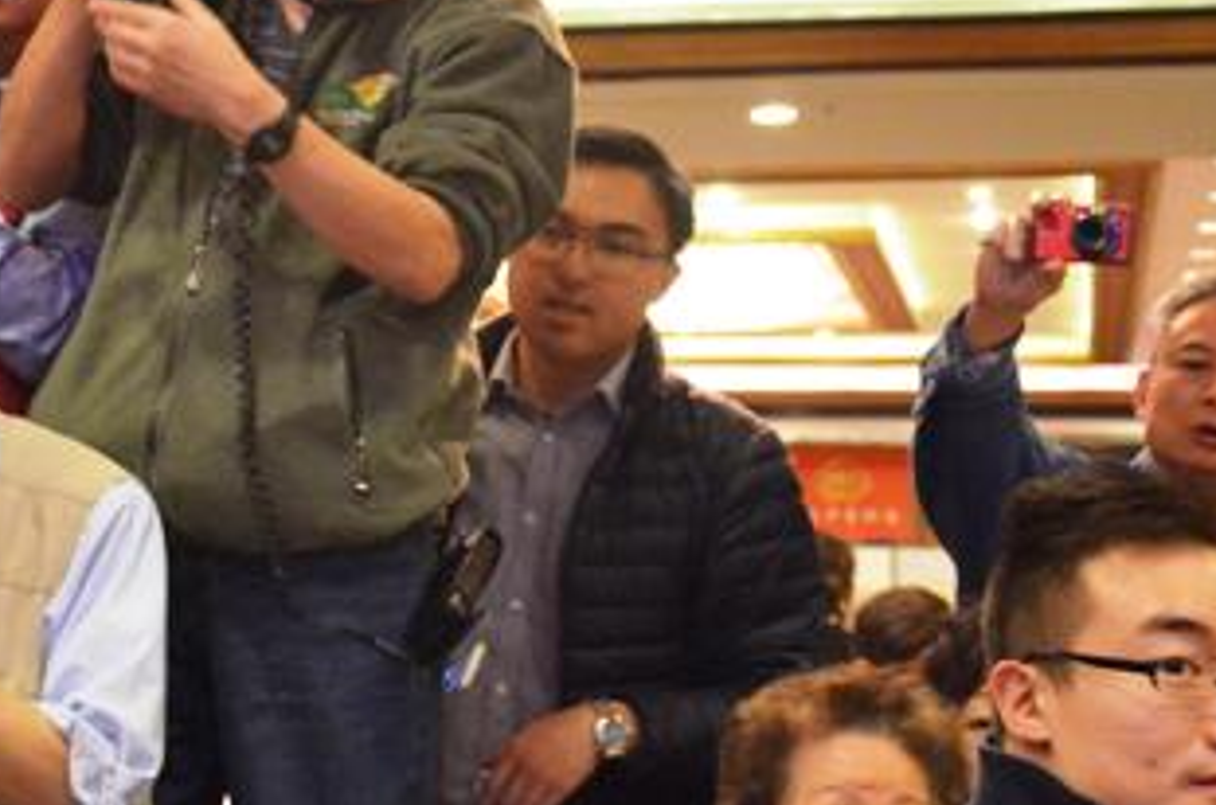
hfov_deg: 19.4
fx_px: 3539
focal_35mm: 105
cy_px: 270
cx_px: 313
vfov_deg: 13.0
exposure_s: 1/60
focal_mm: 34
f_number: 4.2
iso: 5000
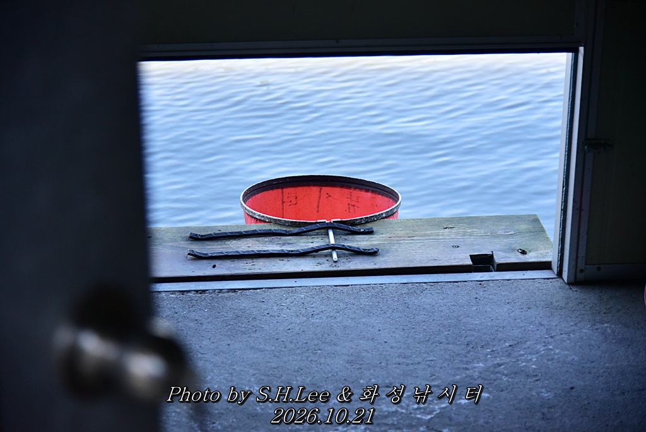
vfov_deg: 17.5
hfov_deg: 26.0
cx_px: 323
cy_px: 216
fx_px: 1400
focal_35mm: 78
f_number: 4
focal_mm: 78
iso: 2000
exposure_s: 1/3200
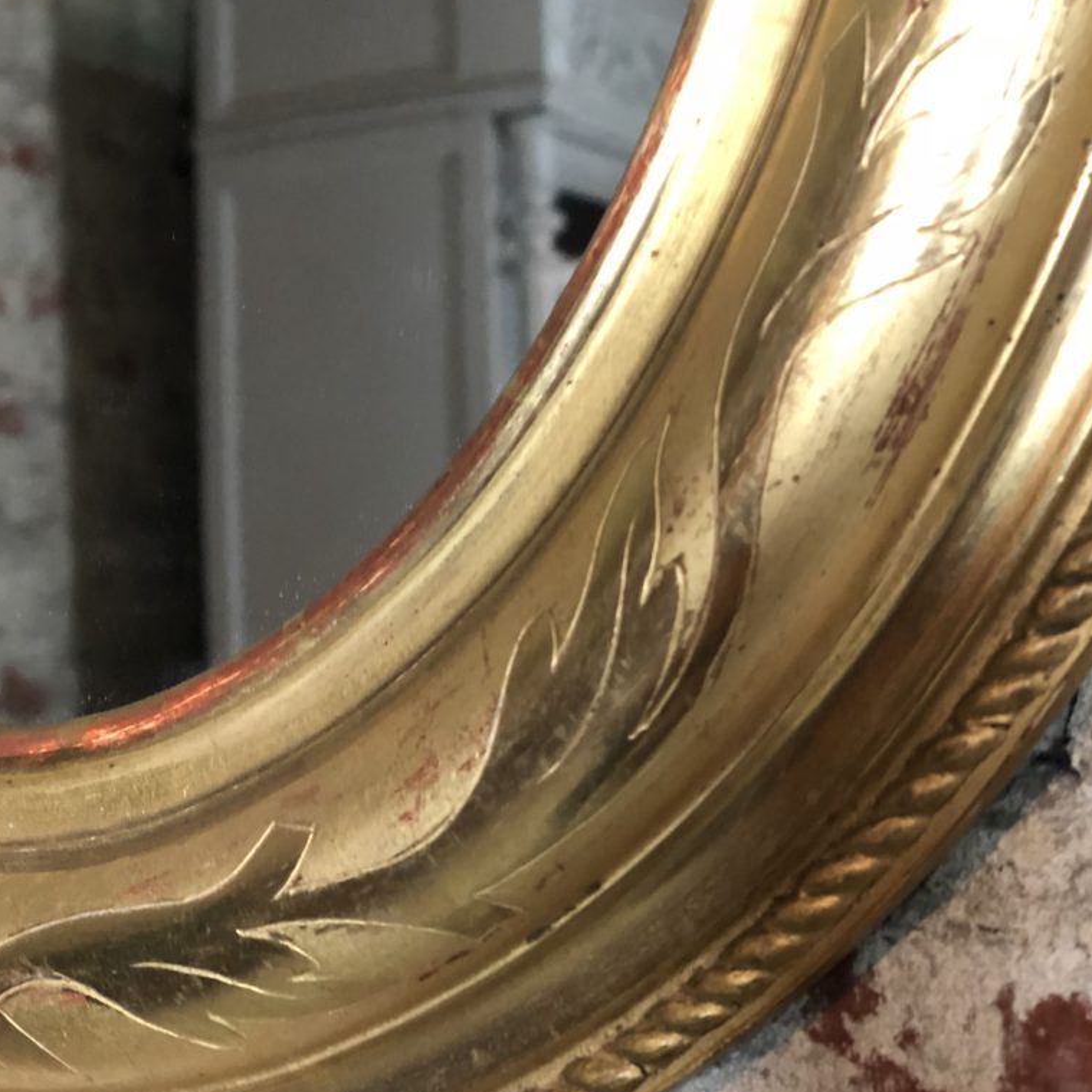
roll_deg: -1.8
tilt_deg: +8.1
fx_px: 2213
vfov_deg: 27.7
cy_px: 584
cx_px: 544
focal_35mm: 62
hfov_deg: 27.7
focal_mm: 6
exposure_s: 1/13
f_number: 2.4
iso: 160
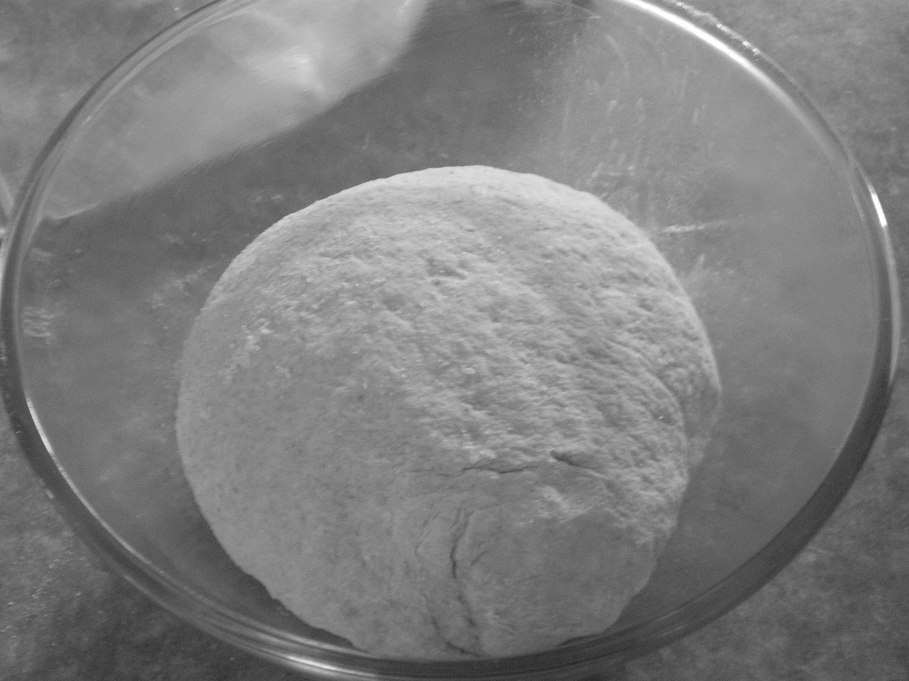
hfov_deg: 38.2
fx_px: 1313
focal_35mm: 50
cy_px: 340
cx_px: 454
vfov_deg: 29.1
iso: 400
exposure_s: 1/15
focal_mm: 8.4
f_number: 3.7
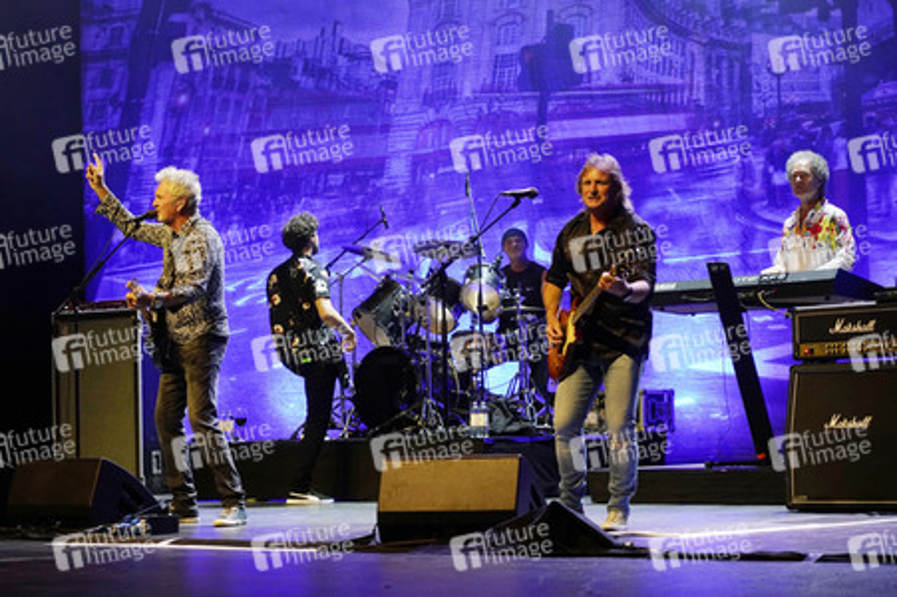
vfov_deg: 16.8
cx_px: 448
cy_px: 298
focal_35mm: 81
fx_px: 2017
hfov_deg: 25.1
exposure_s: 1/60
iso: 1600
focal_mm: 81
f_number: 5.6
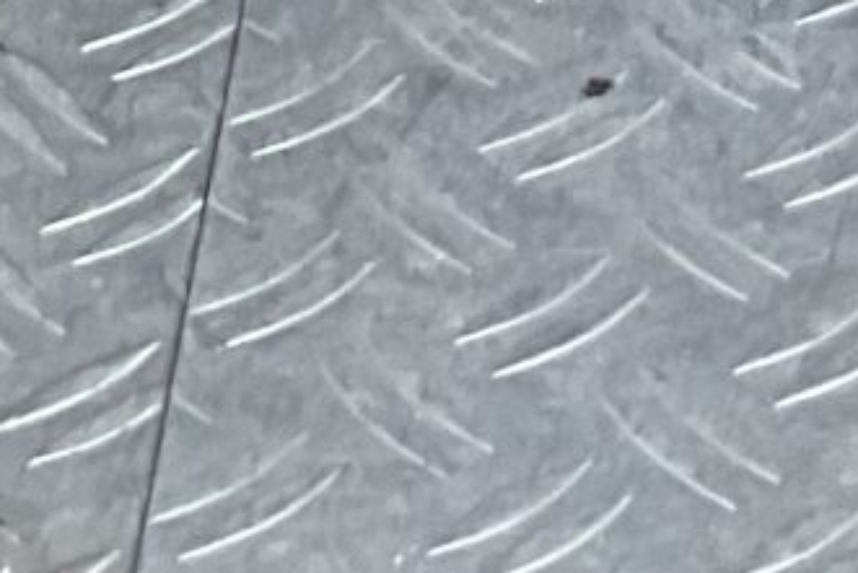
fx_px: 5555
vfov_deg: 5.3
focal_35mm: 233
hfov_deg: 8.7
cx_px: -298
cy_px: -1628
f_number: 1.8
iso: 64
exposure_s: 1/50
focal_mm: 3
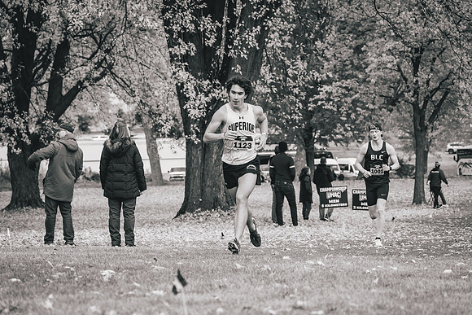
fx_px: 1534
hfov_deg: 17.5
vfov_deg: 11.7
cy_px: 158
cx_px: 236
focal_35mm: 117
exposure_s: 1/800
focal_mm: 117
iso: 400
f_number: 6.3
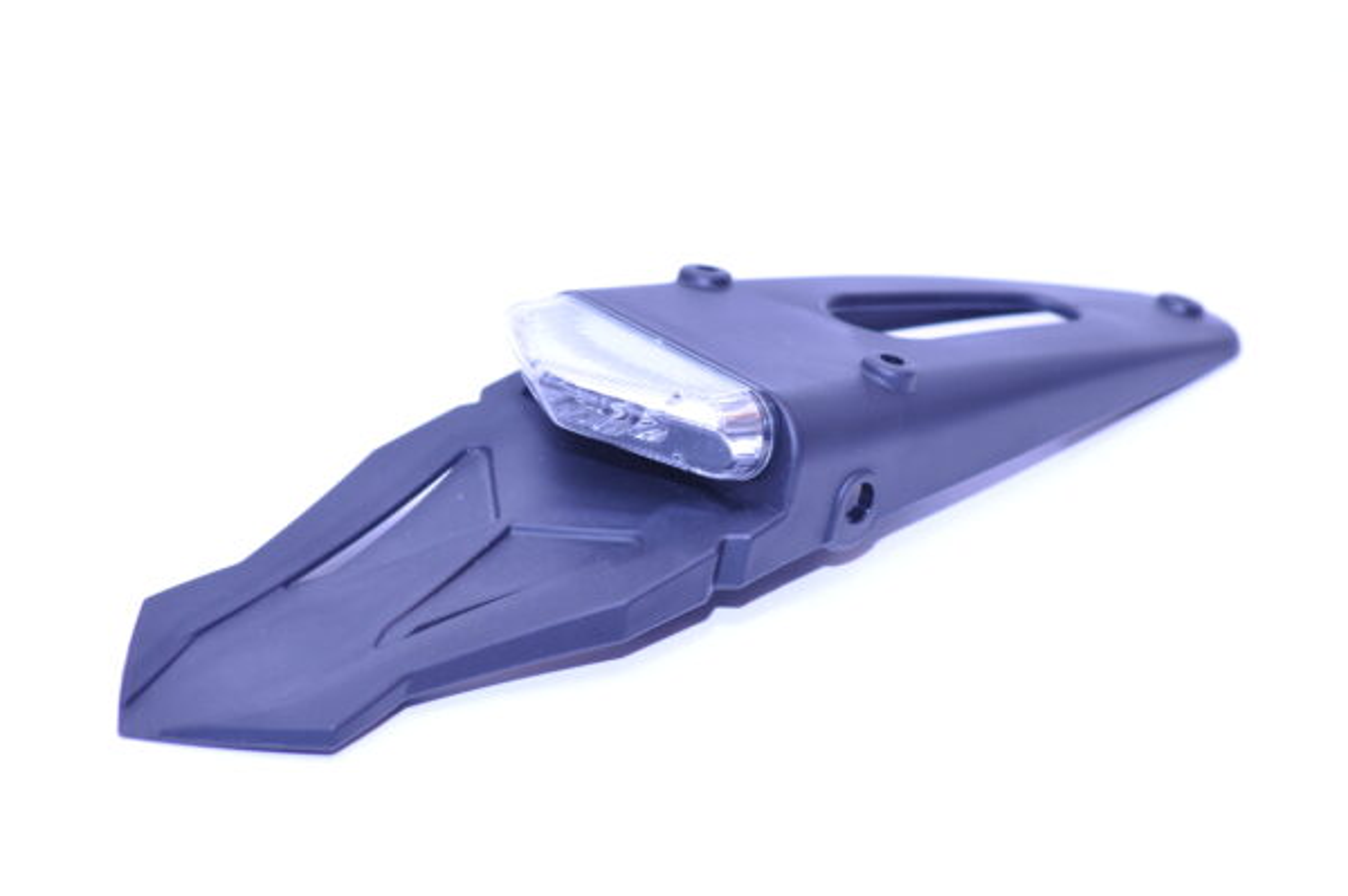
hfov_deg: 22.6
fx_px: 3367
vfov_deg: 15.2
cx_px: 674
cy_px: 448
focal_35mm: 90
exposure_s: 1/125
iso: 200
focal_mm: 60
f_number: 6.3
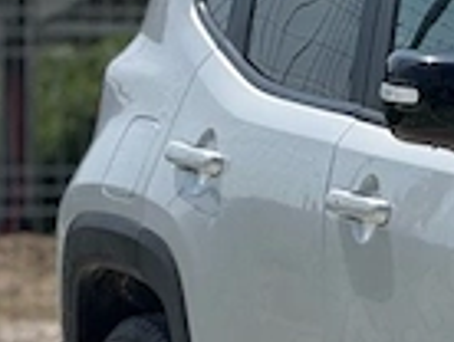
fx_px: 6845
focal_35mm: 521
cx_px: 931
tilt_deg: -4.9
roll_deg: -1.0
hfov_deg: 3.8
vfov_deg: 2.9
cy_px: 411
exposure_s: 1/2283
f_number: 2.8
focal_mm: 15.66
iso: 80
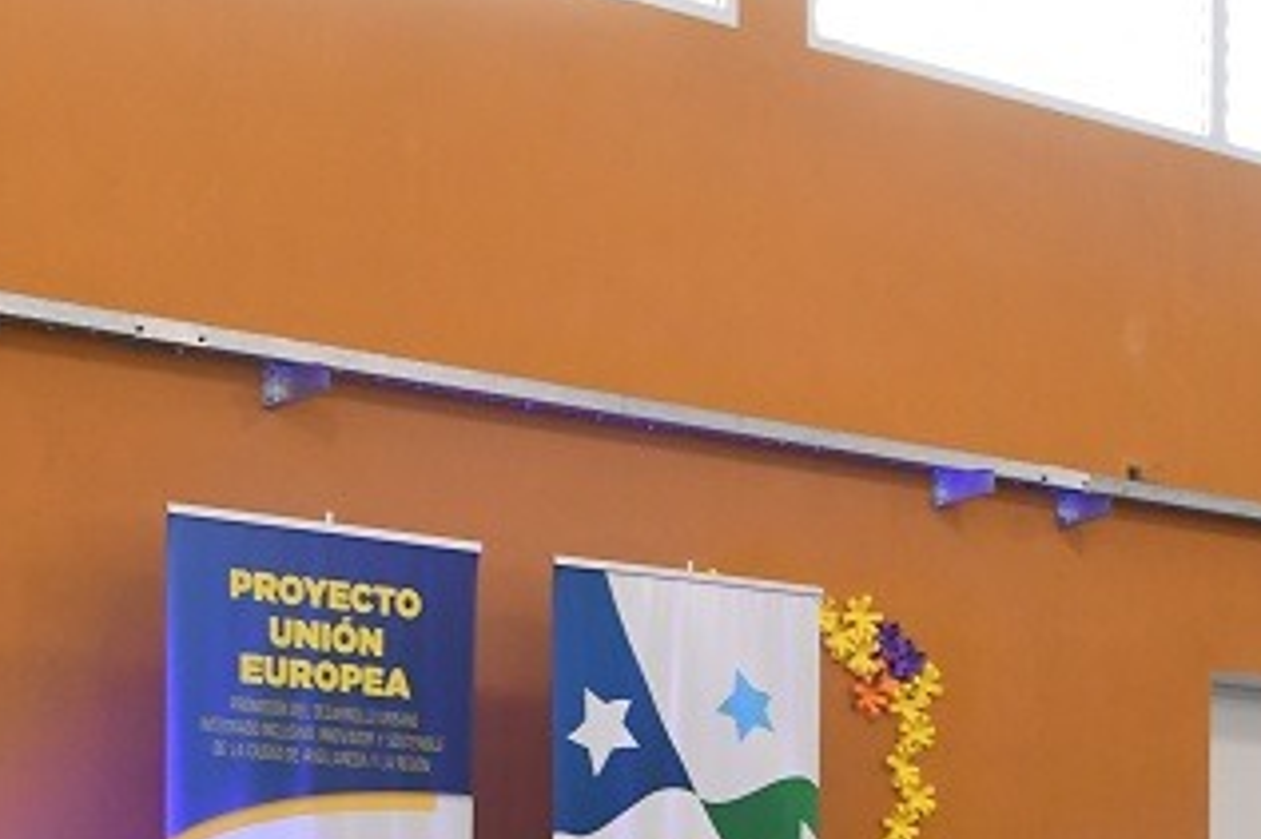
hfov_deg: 19.6
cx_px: 780
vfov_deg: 12.6
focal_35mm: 104
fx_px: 3641
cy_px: 1177
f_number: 6.3
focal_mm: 22
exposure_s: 1/80
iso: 1600
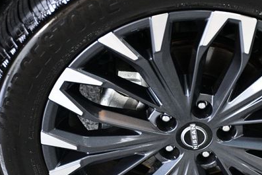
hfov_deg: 18.8
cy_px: 131
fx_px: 786
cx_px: 192
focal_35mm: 108
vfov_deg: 12.7
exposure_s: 1/125
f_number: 4.5
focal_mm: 45
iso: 3200
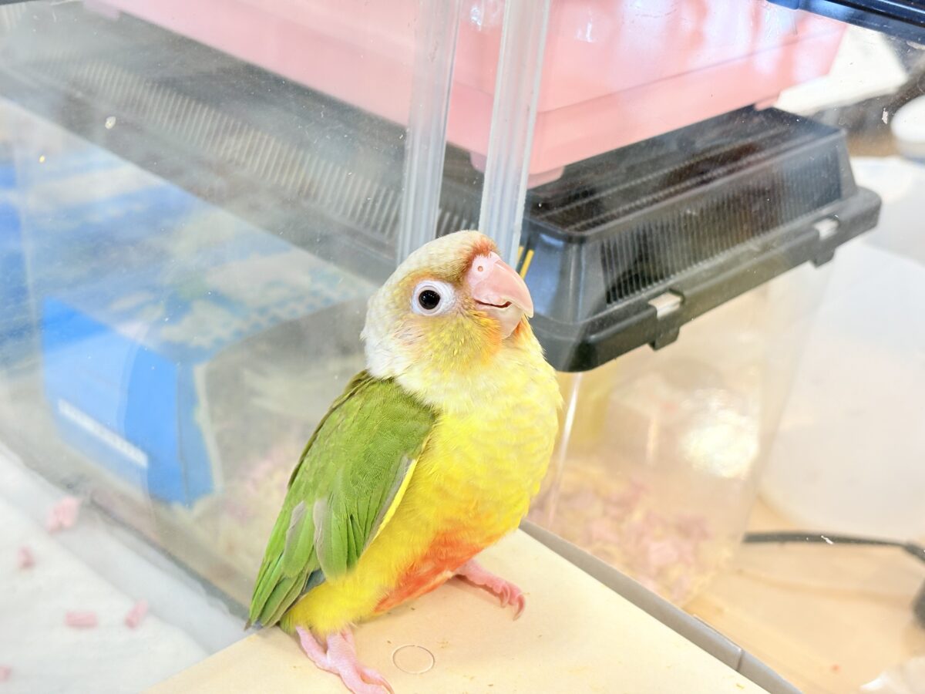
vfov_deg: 28.0
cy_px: 347
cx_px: 462
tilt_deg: -27.5
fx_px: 1390
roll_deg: -6.4
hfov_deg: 36.8
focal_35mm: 52
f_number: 1.6
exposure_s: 1/50
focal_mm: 5.96
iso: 64
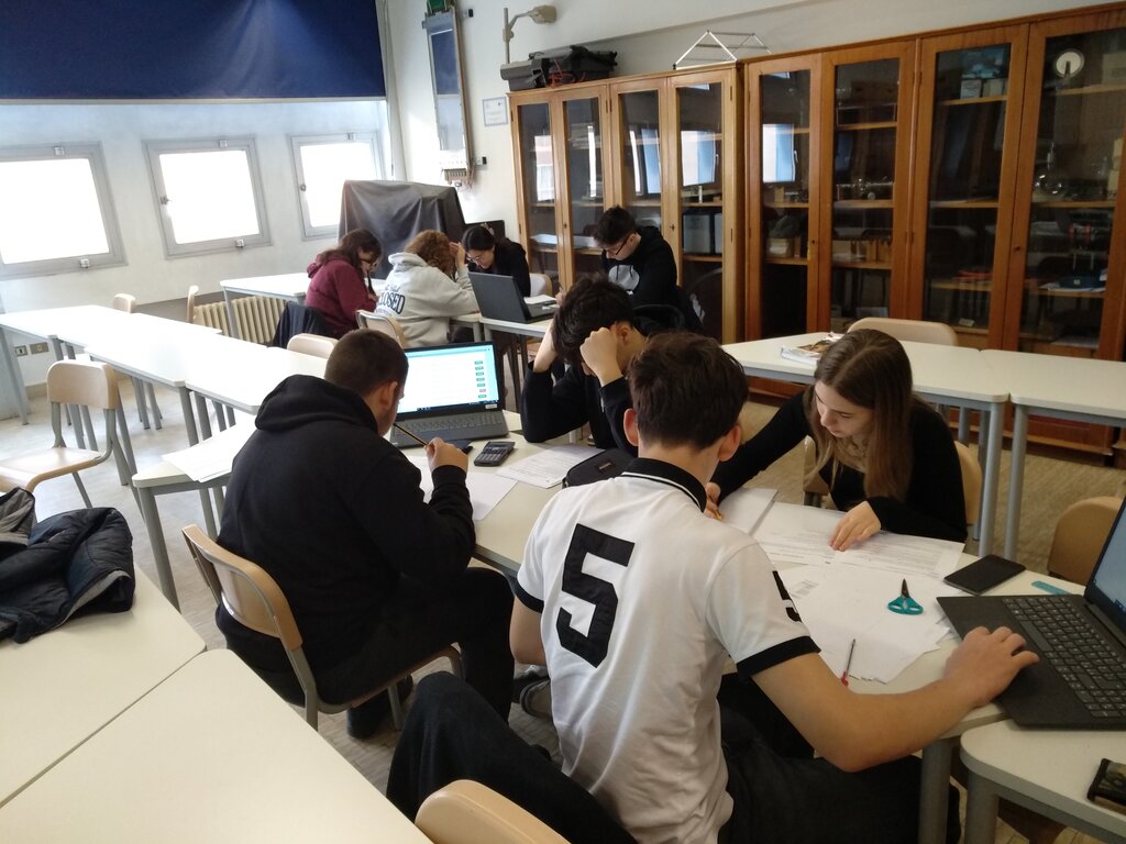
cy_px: 422
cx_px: 563
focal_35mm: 22
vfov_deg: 61.1
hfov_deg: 76.4
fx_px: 716
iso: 400
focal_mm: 3.81
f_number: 2.2
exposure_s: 1/33
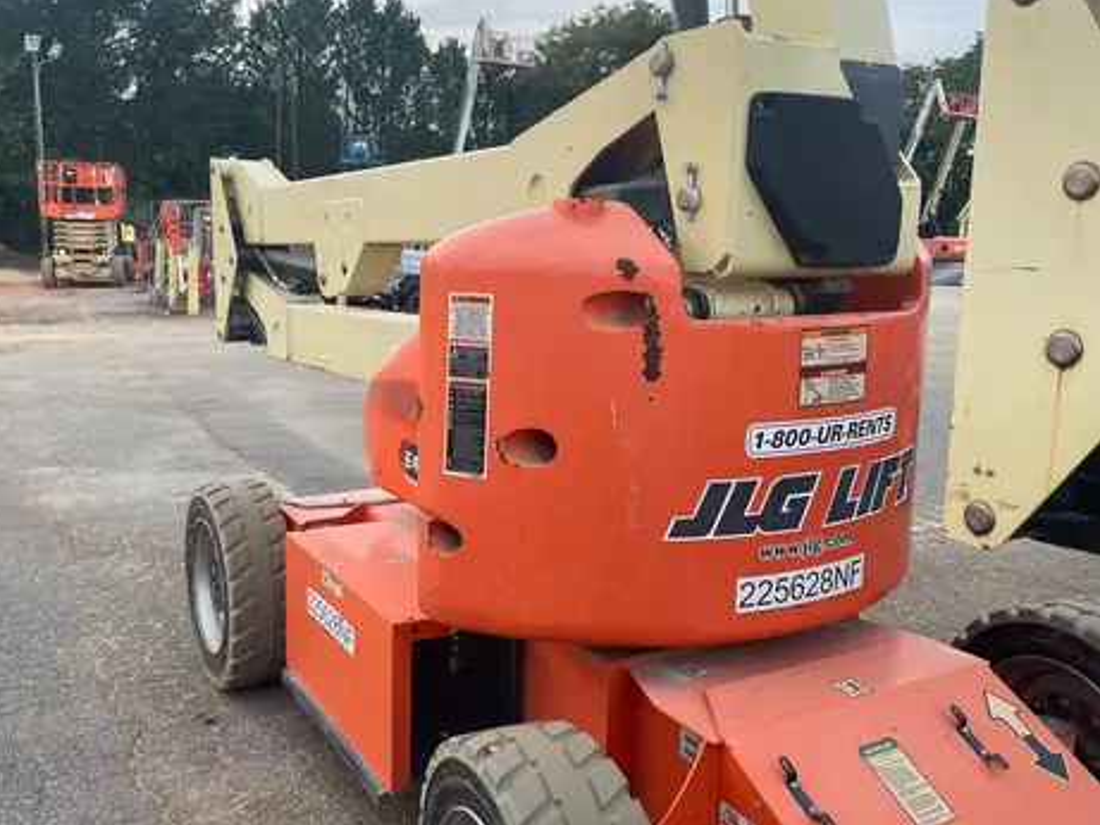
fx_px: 985
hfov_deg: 57.9
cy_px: 407
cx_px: 446
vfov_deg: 45.5
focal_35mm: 31
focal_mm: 4.2
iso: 40
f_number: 1.6
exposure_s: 1/121
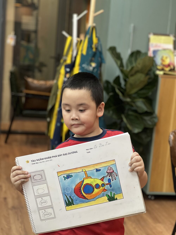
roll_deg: -5.3
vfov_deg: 25.3
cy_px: 118
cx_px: 88
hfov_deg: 19.1
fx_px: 522
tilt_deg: -8.2
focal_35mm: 77
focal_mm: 9
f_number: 2.8
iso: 160
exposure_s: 1/50
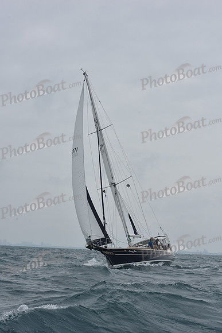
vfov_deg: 28.8
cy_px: 166
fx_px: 647
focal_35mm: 70
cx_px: 111
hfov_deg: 19.5
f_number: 10
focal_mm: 70
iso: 250
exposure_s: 1/800
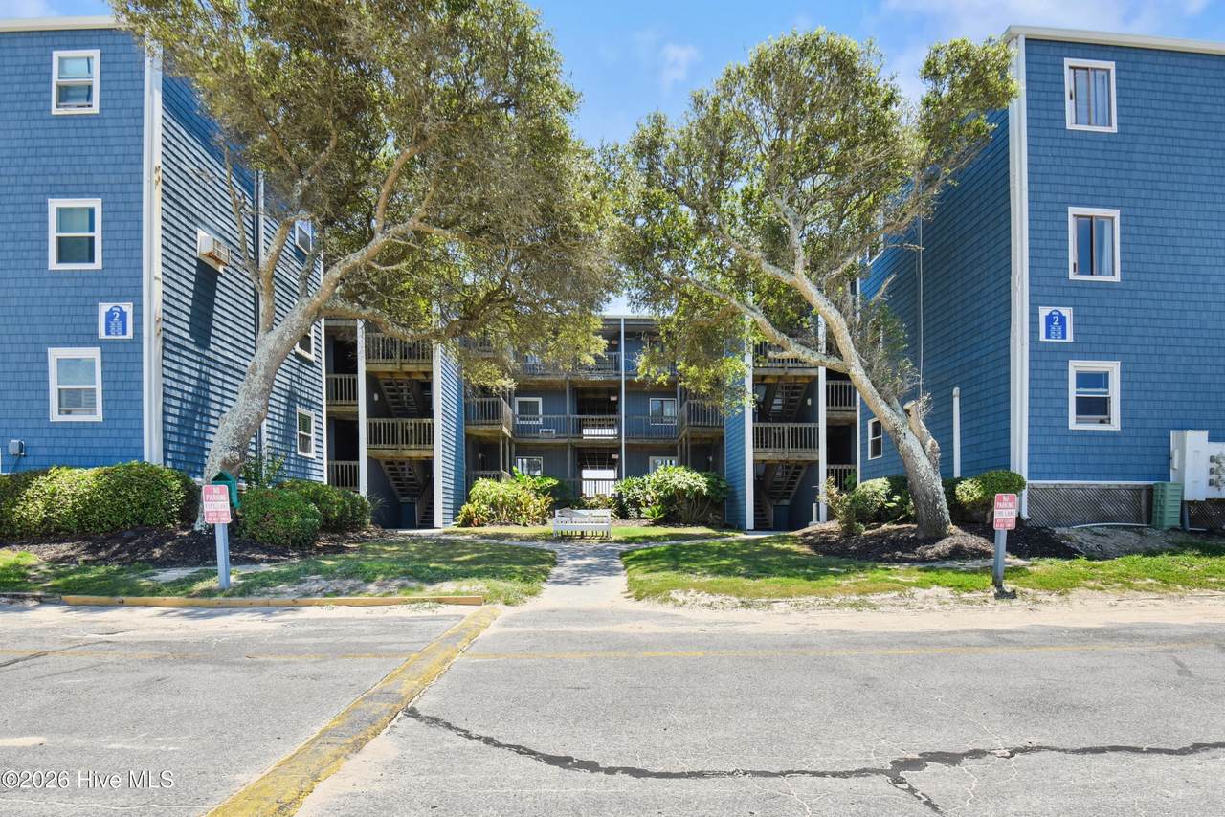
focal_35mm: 16
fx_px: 545
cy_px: 408
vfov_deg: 73.8
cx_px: 612
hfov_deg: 96.7
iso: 100
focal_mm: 16
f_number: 9
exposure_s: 1/60
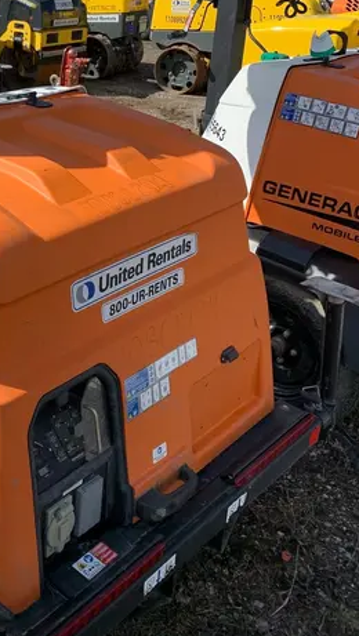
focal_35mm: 45
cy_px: 157
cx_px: -7
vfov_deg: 43.9
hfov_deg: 25.2
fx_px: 760
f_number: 1.8
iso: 25
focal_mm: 4.25
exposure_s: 1/1953
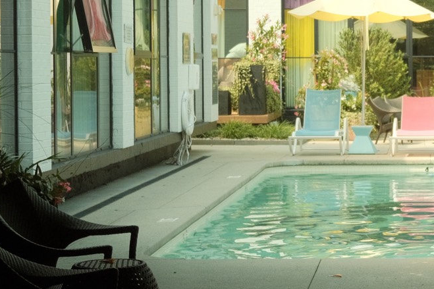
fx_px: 1350
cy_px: 58
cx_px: 447
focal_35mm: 112
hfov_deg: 17.8
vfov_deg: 12.2
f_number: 2.8
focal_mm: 27
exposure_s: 1/2500
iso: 1250
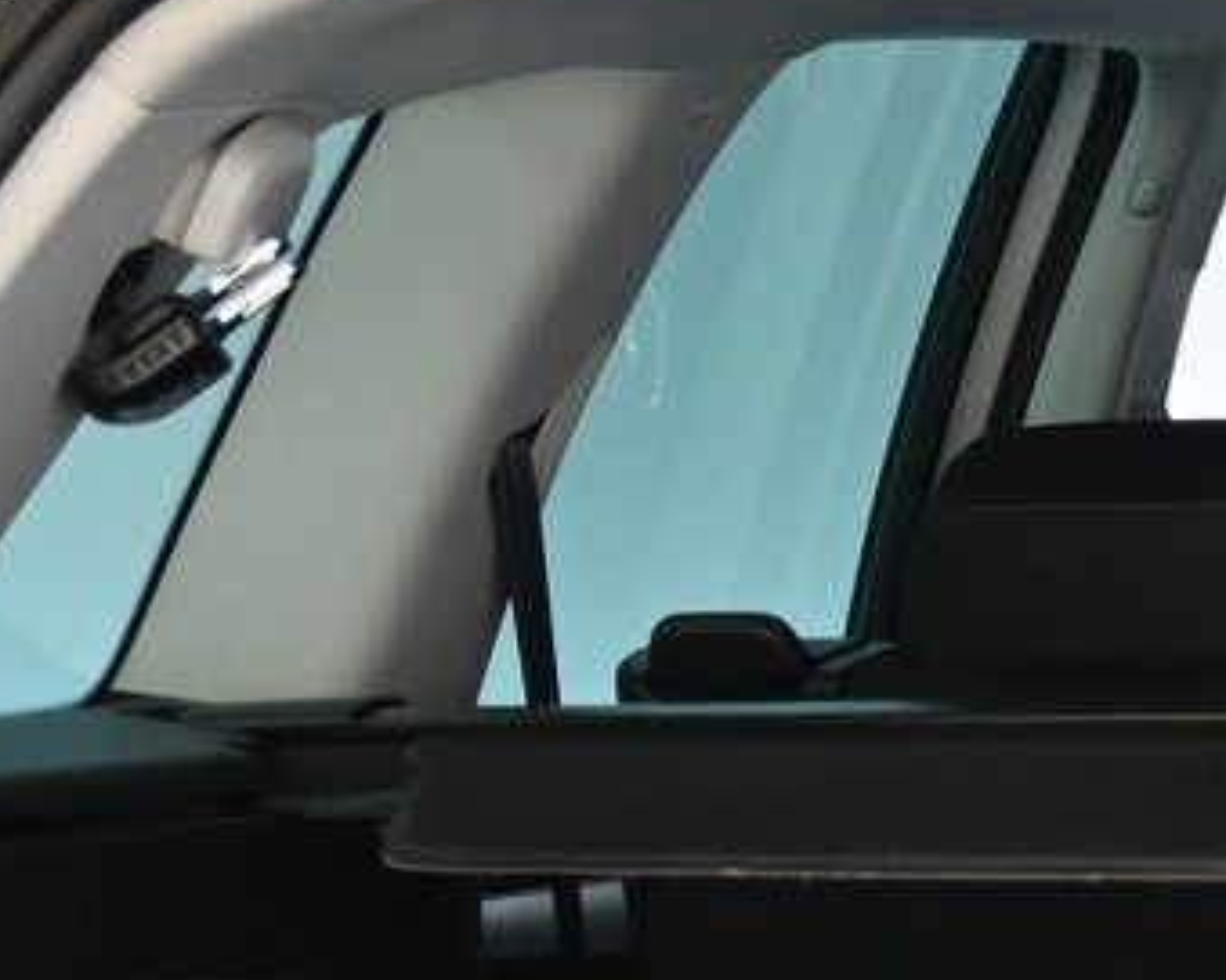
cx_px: 1787
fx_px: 6715
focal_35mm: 185
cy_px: 1609
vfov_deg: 8.1
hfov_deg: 10.1
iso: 1100
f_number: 4.5
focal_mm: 27.5
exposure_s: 1/40
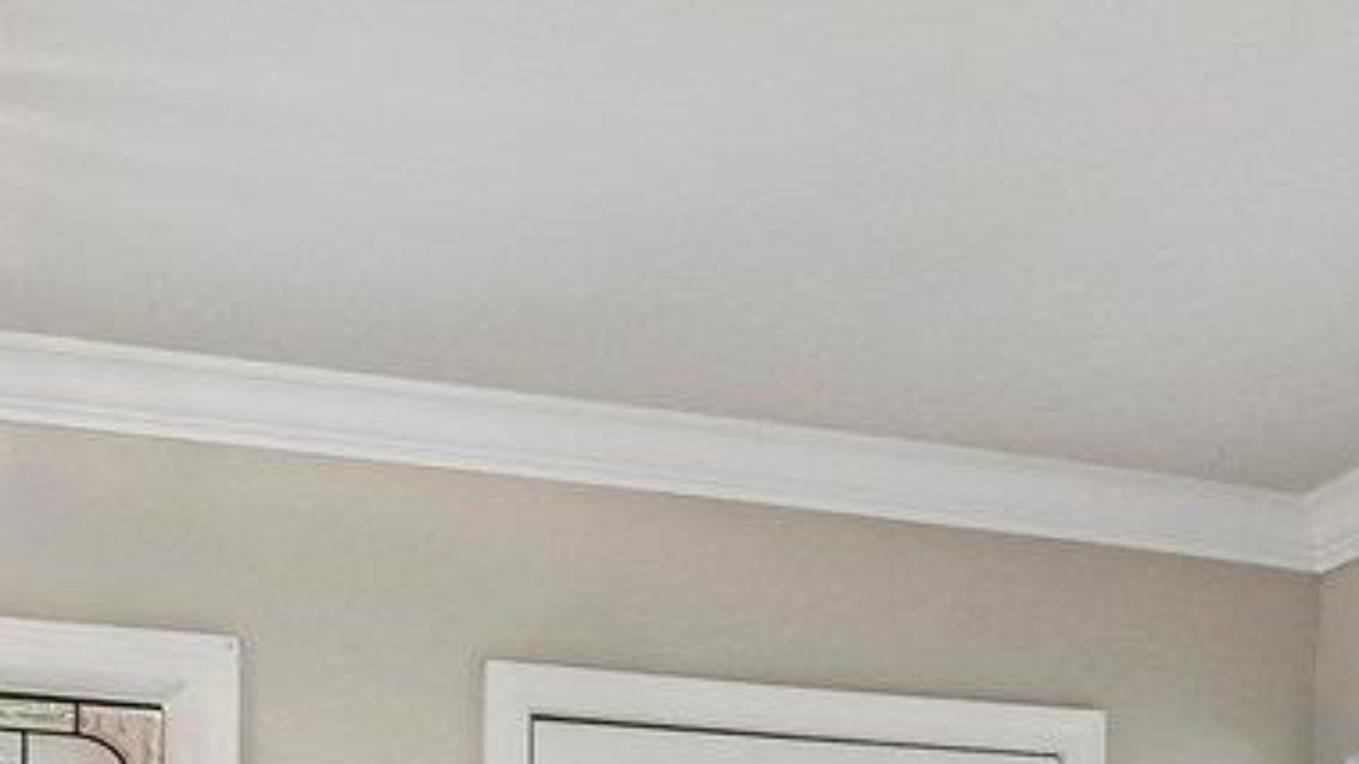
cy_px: 1401
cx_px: 947
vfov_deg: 12.8
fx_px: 3062
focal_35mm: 85
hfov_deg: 24.8
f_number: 8
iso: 400
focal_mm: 10
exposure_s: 1/15
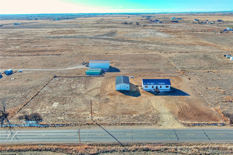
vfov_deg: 44.9
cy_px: 78
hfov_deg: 63.7
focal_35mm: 29
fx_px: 188
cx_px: 116
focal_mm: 10.6
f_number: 2.8
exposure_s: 1/1052
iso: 100
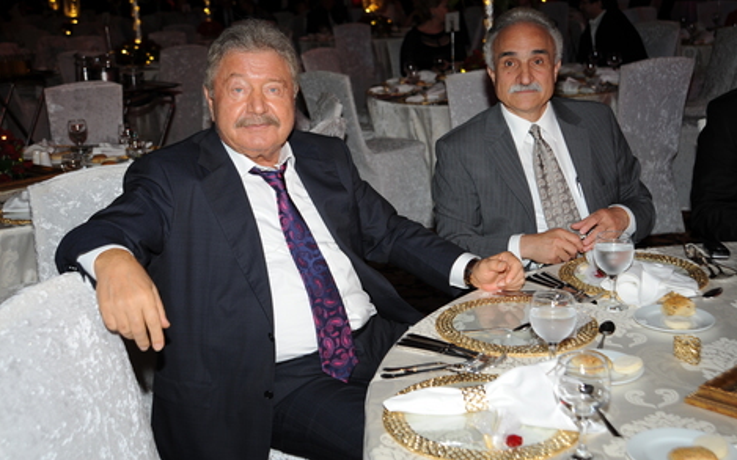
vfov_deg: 25.8
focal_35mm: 50
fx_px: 1004
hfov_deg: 40.3
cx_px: 363
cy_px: 214
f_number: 5.6
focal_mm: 48
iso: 400
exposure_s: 1/60
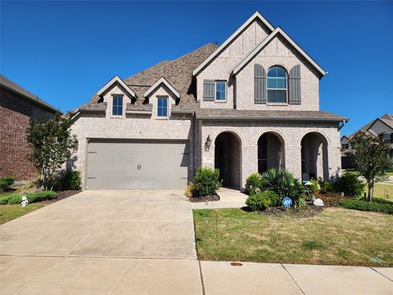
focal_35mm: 23
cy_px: 148
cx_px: 196
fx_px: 261
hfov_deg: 73.9
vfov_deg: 58.9
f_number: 1.8
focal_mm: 6.4
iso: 12
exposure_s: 1/1422
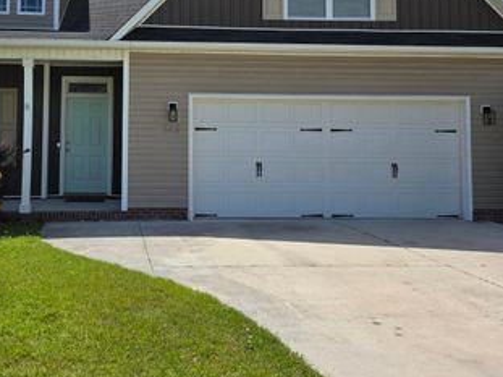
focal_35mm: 37
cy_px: 111
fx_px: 537
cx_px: 157
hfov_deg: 49.1
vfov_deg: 38.0
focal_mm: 5.4
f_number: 1.8
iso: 80
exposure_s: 1/6839
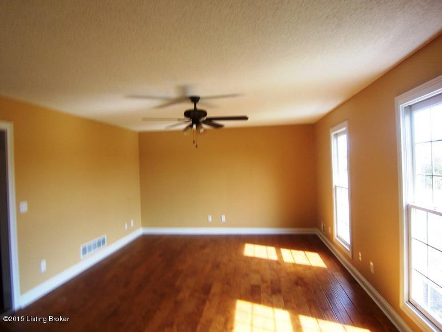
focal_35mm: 23
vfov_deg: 58.9
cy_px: 166
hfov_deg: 73.9
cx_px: 221
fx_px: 294
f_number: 2.8
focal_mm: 3.8
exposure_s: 1/40
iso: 64
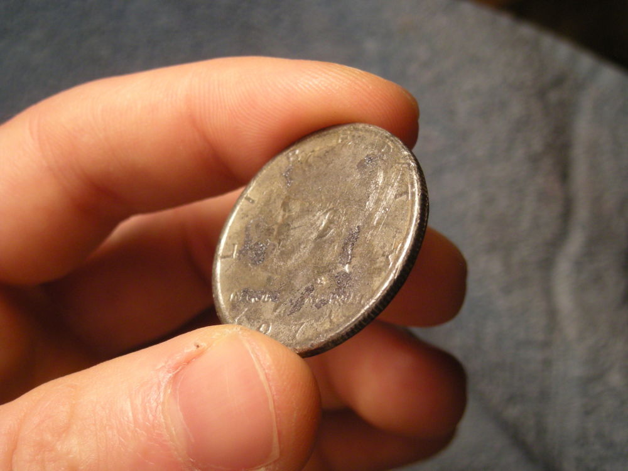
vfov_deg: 19.4
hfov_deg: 25.7
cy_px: 236
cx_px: 314
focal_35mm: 76
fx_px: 1379
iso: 182
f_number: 3.9
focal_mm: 12.3
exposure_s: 1/56.5
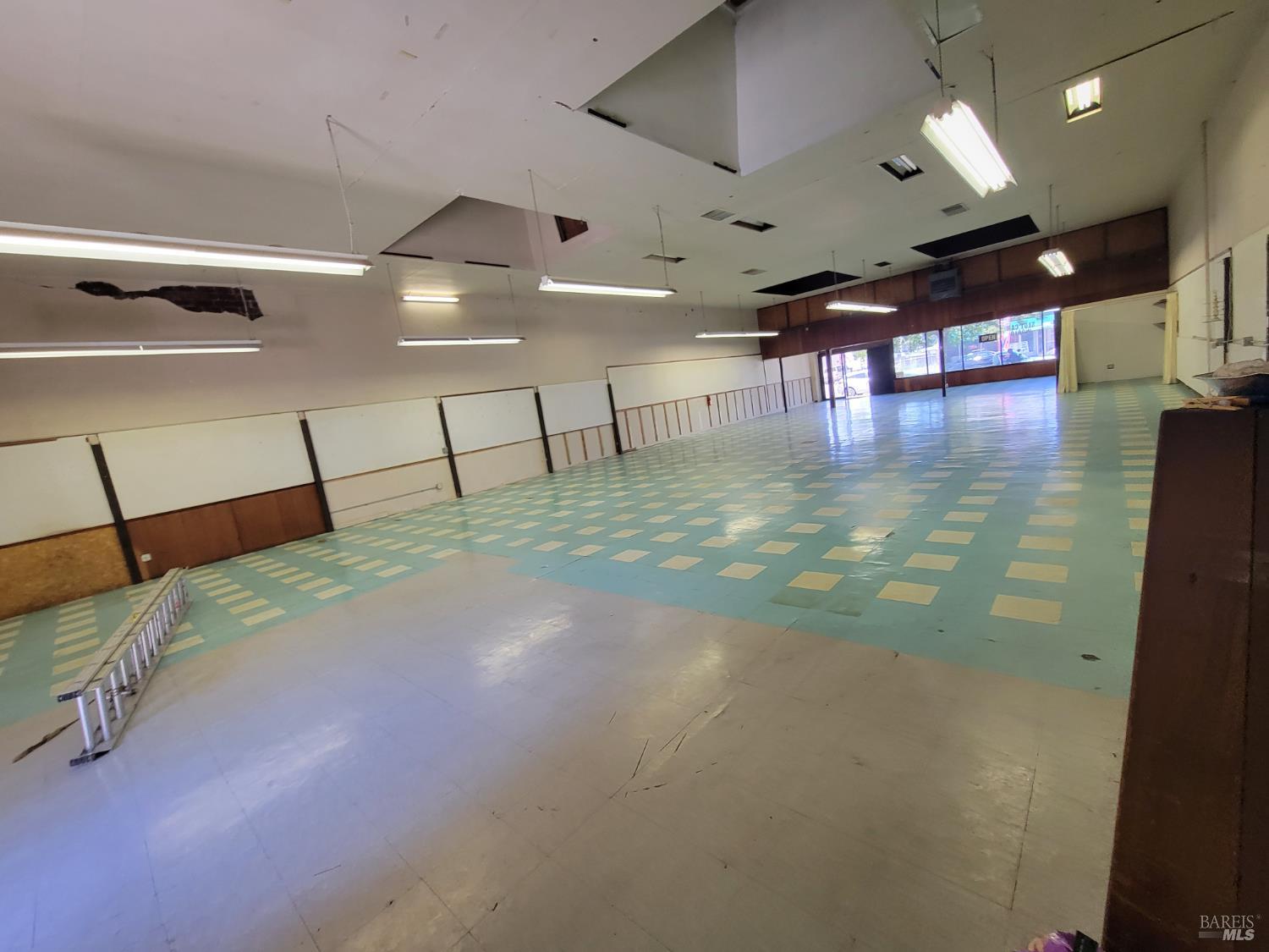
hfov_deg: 106.2
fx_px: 477
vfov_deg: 89.9
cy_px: 476
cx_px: 634
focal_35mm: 13
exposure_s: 1/60
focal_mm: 2.2
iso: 160
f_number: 2.2
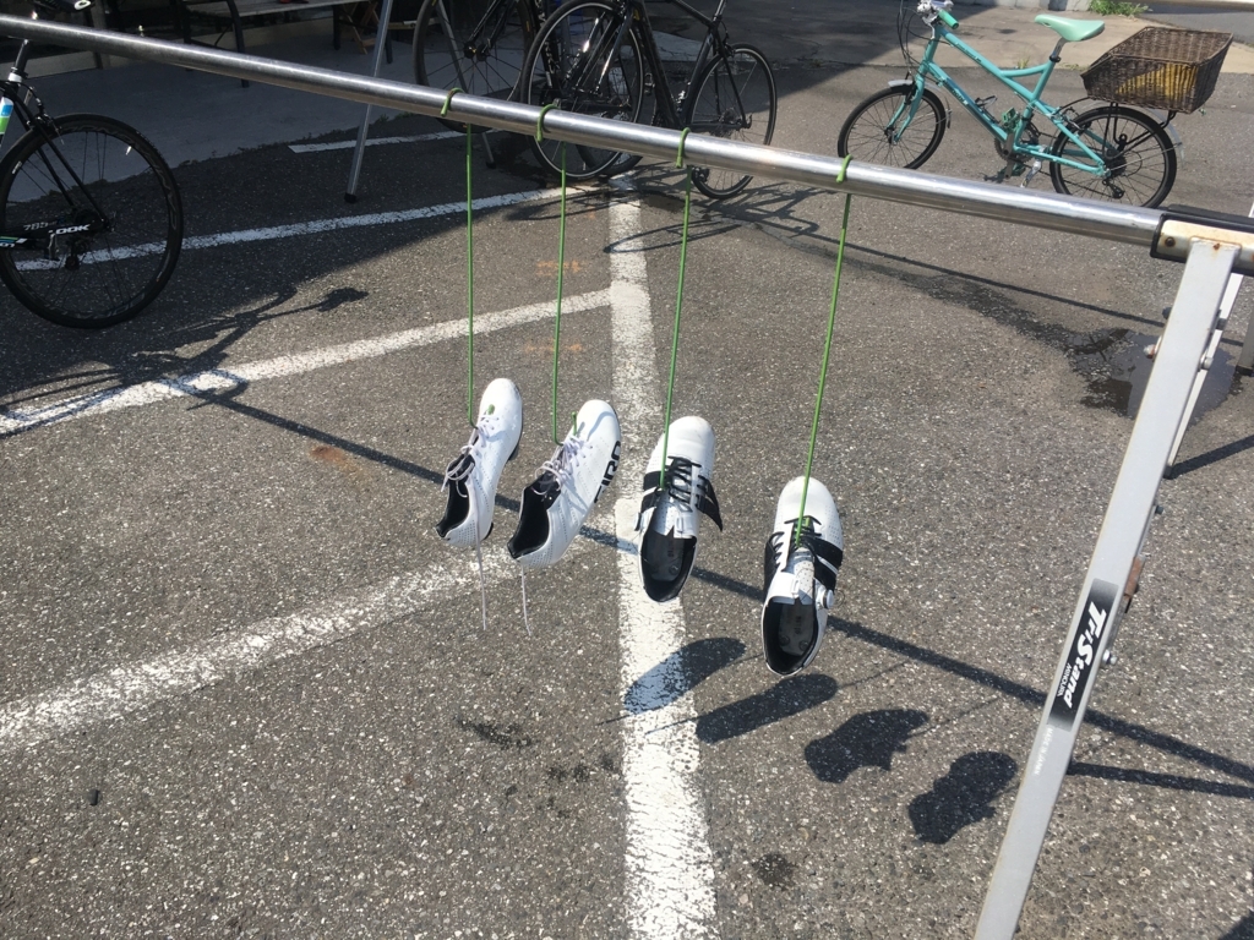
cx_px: 627
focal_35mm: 29
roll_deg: -0.9
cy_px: 470
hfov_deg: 61.7
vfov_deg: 48.2
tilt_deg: -29.4
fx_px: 1051
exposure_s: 1/1972
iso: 25
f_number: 2.2
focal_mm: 4.15
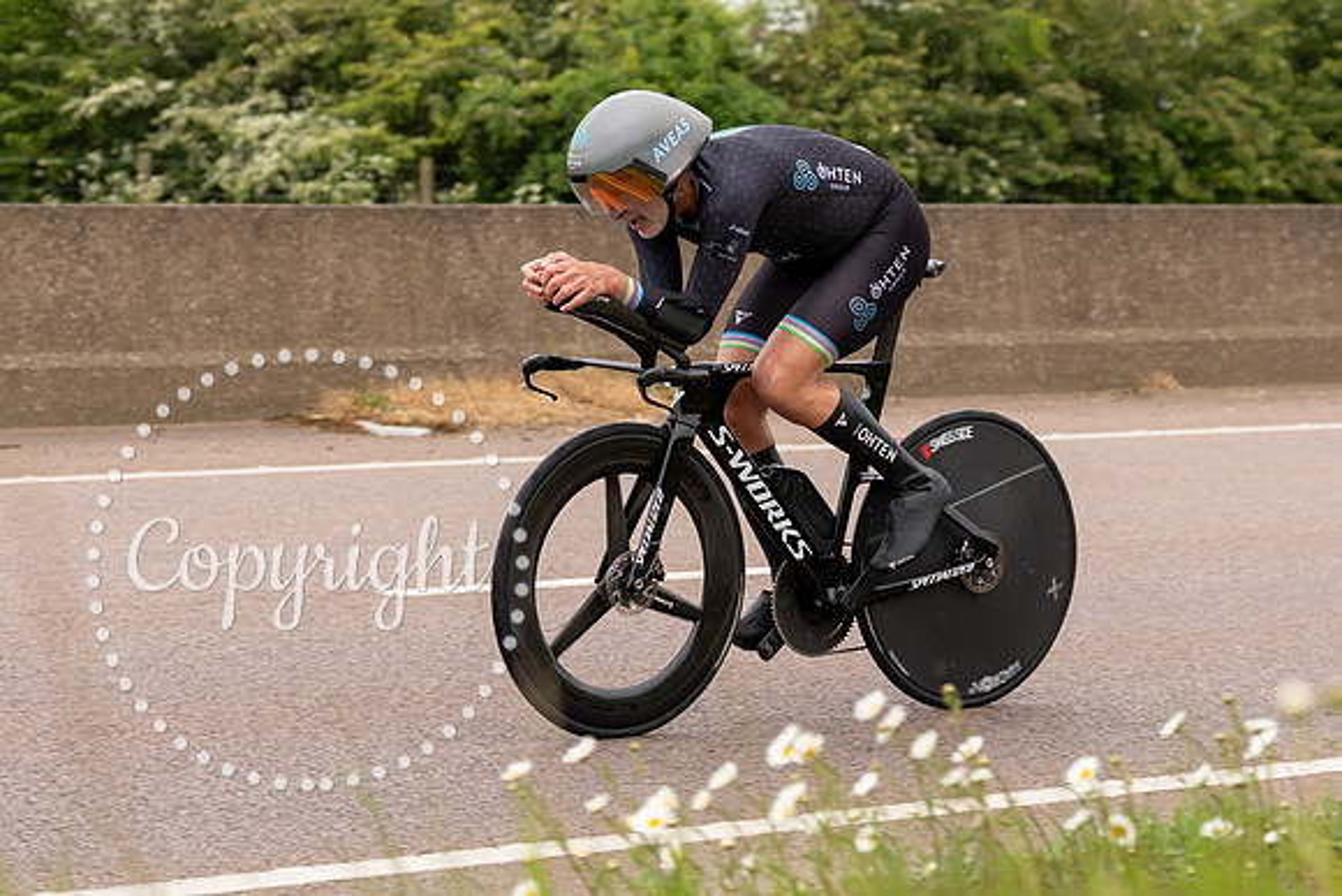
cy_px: 260
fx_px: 4588
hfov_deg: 16.6
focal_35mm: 123
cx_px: 653
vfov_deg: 11.1
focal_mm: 70
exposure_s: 1/1000
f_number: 3.5
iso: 320
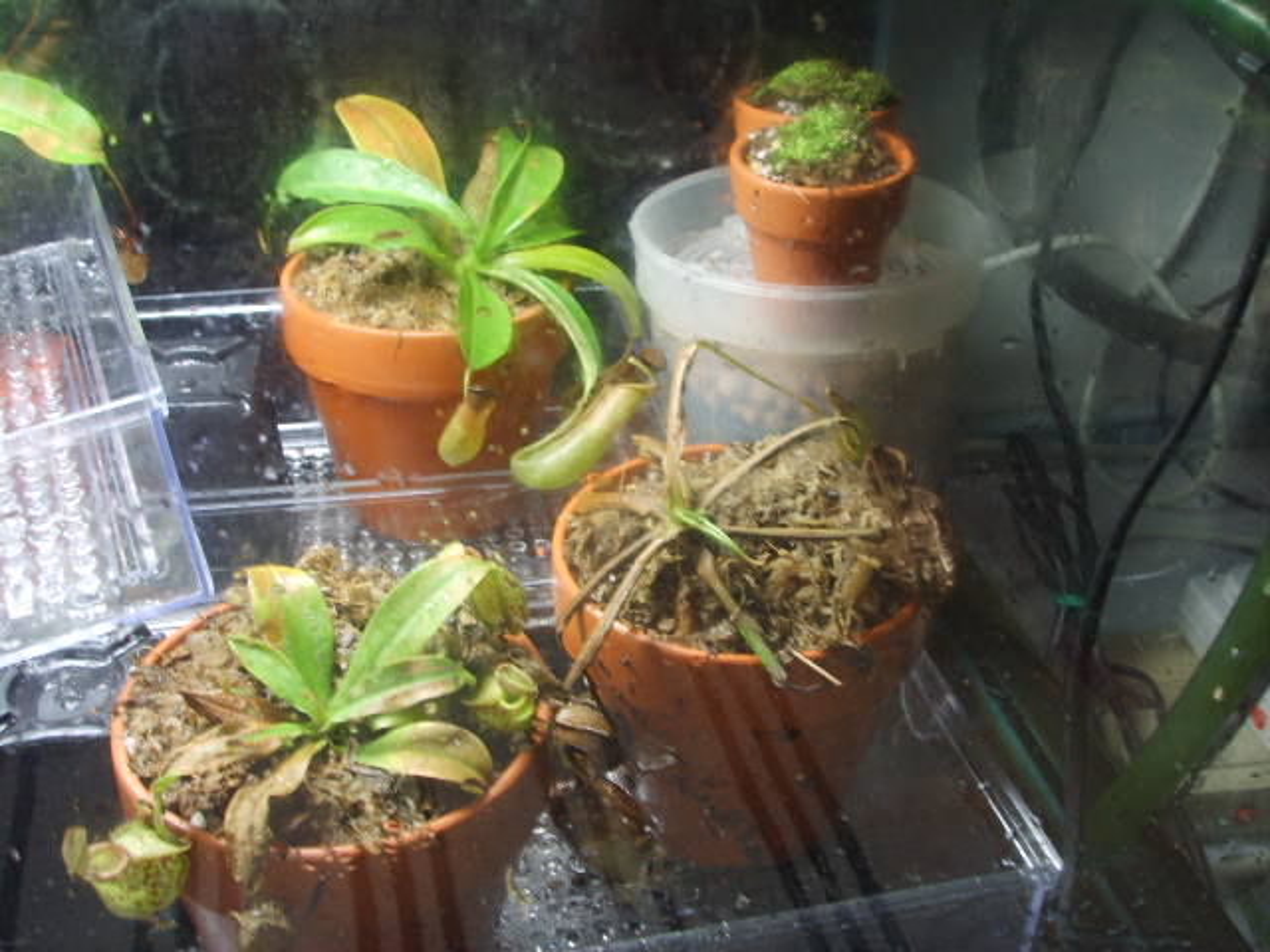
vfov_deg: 36.8
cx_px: 635
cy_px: 476
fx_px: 1431
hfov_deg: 47.9
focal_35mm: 39
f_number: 3.5
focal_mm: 6.6
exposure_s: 1/4
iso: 63
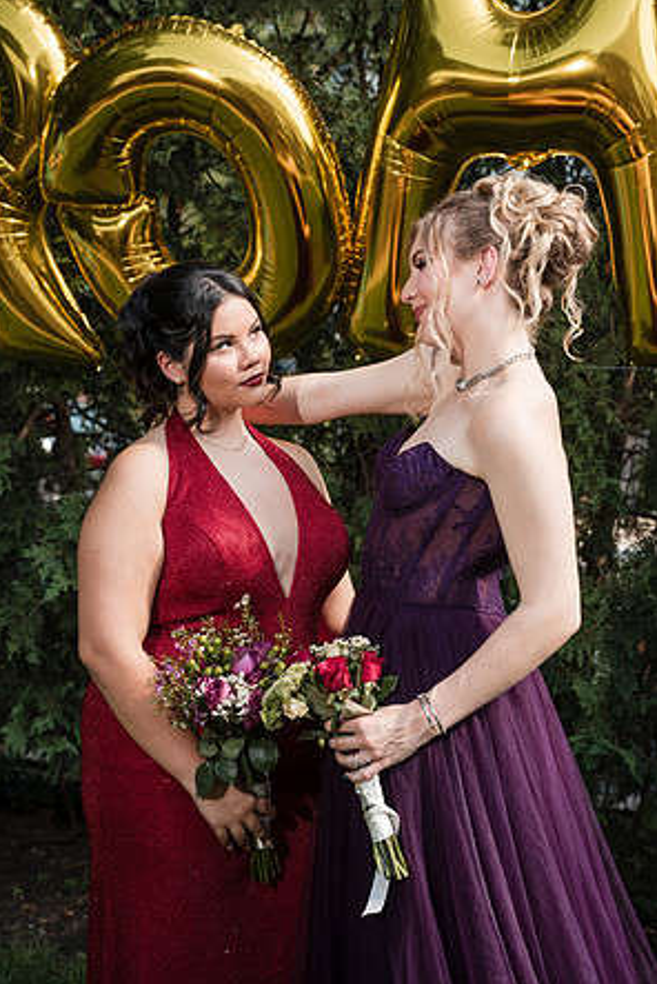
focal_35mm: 68
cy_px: 493
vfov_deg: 29.6
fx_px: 1858
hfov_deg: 20.0
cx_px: 326
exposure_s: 1/250
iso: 200
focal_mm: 67
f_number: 5
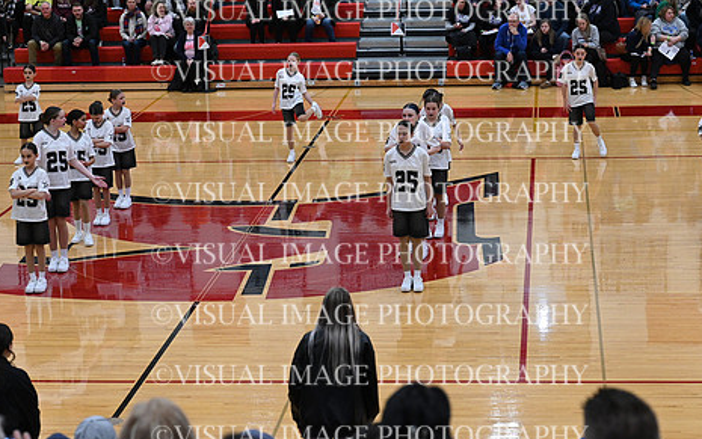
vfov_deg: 14.7
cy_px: 162
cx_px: 370
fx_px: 1703
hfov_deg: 23.3
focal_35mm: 89
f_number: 4
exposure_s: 1/400
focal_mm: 70
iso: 4000
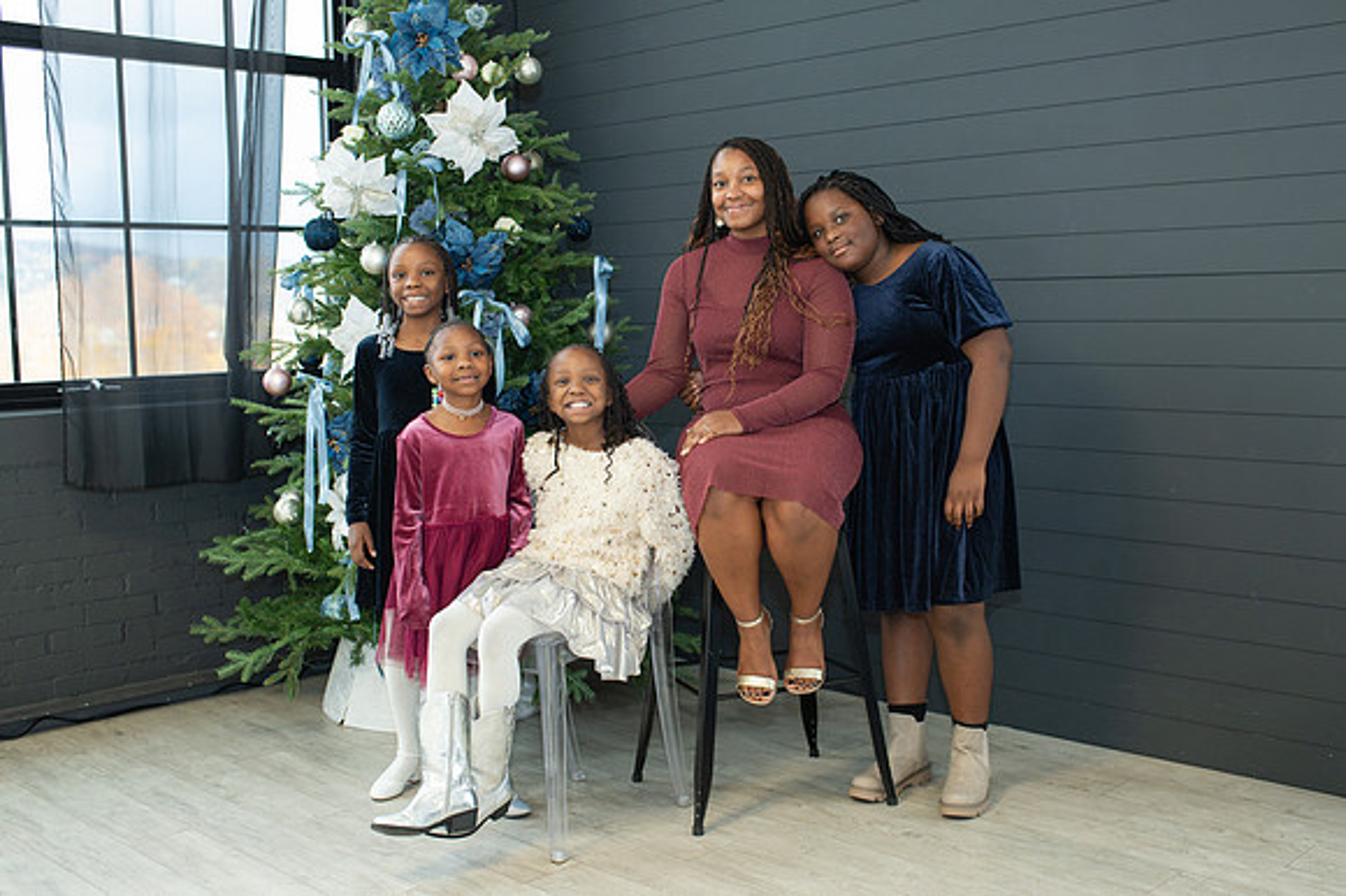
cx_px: 685
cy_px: 473
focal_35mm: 40
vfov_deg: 33.4
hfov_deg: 48.6
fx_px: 1491
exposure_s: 1/200
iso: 560
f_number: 3.5
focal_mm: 35
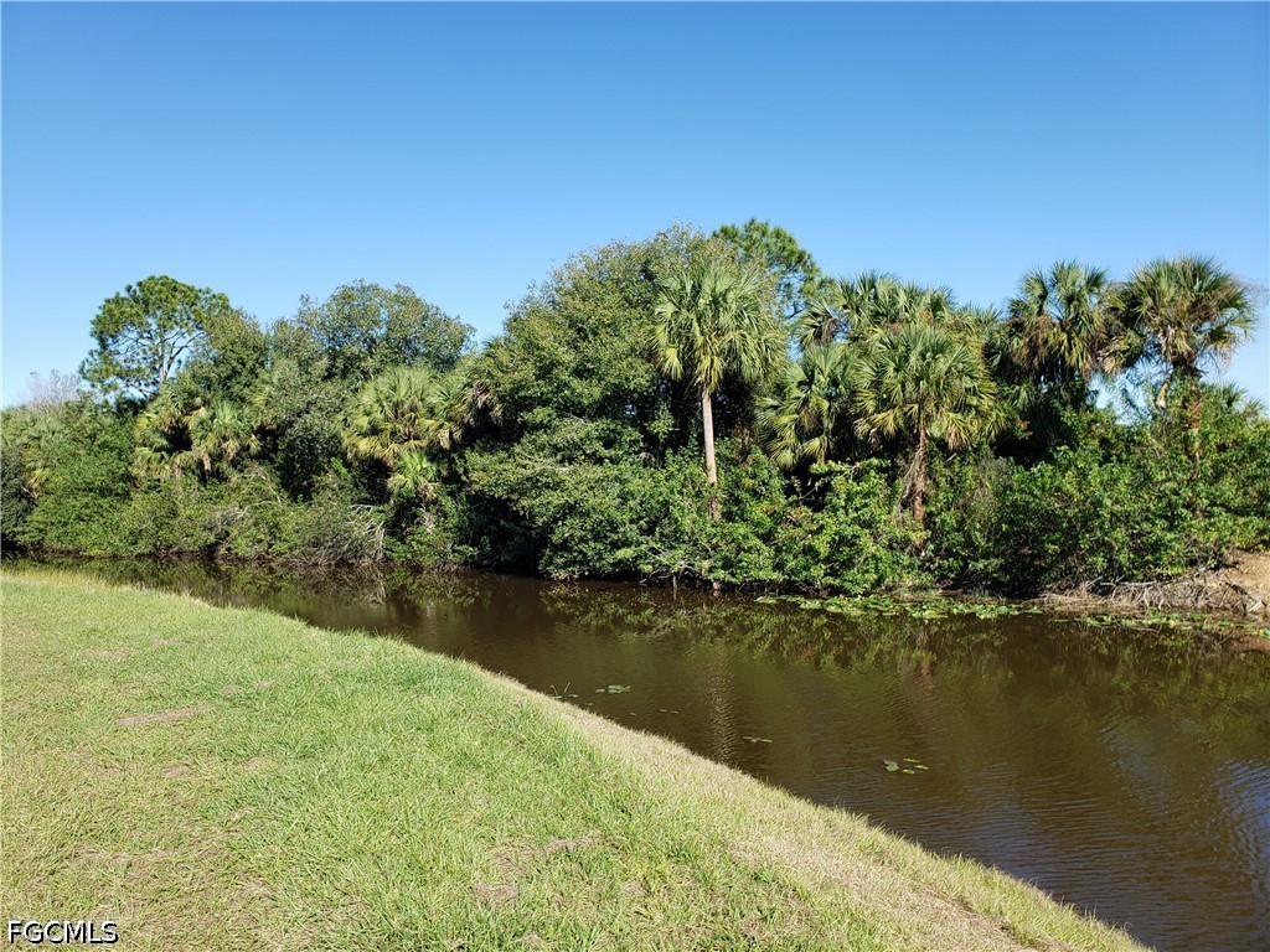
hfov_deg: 67.3
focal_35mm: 26
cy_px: 476
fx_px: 954
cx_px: 635
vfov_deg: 53.1
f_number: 2.4
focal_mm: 4.3
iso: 50
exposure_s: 1/887
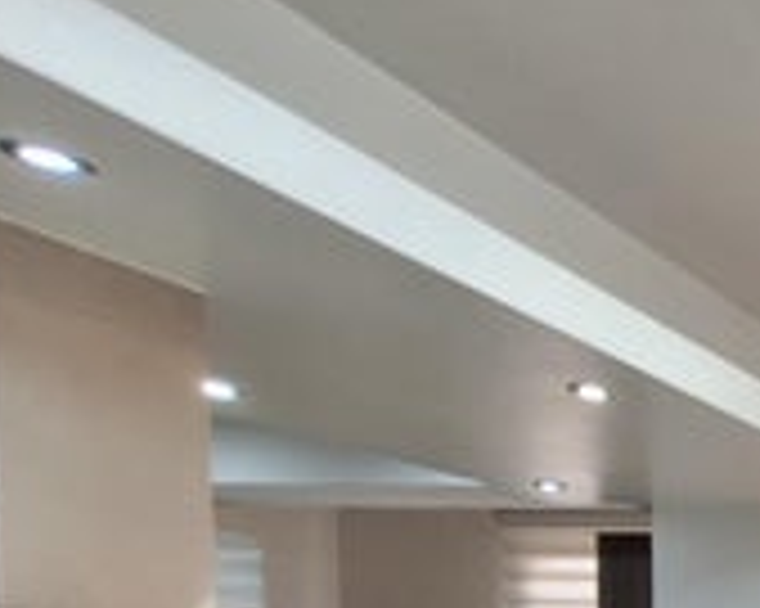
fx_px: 1079
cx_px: 1336
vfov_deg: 27.0
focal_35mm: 48
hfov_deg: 23.0
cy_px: 766
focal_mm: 1.74
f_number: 2.2
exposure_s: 1/40
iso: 64
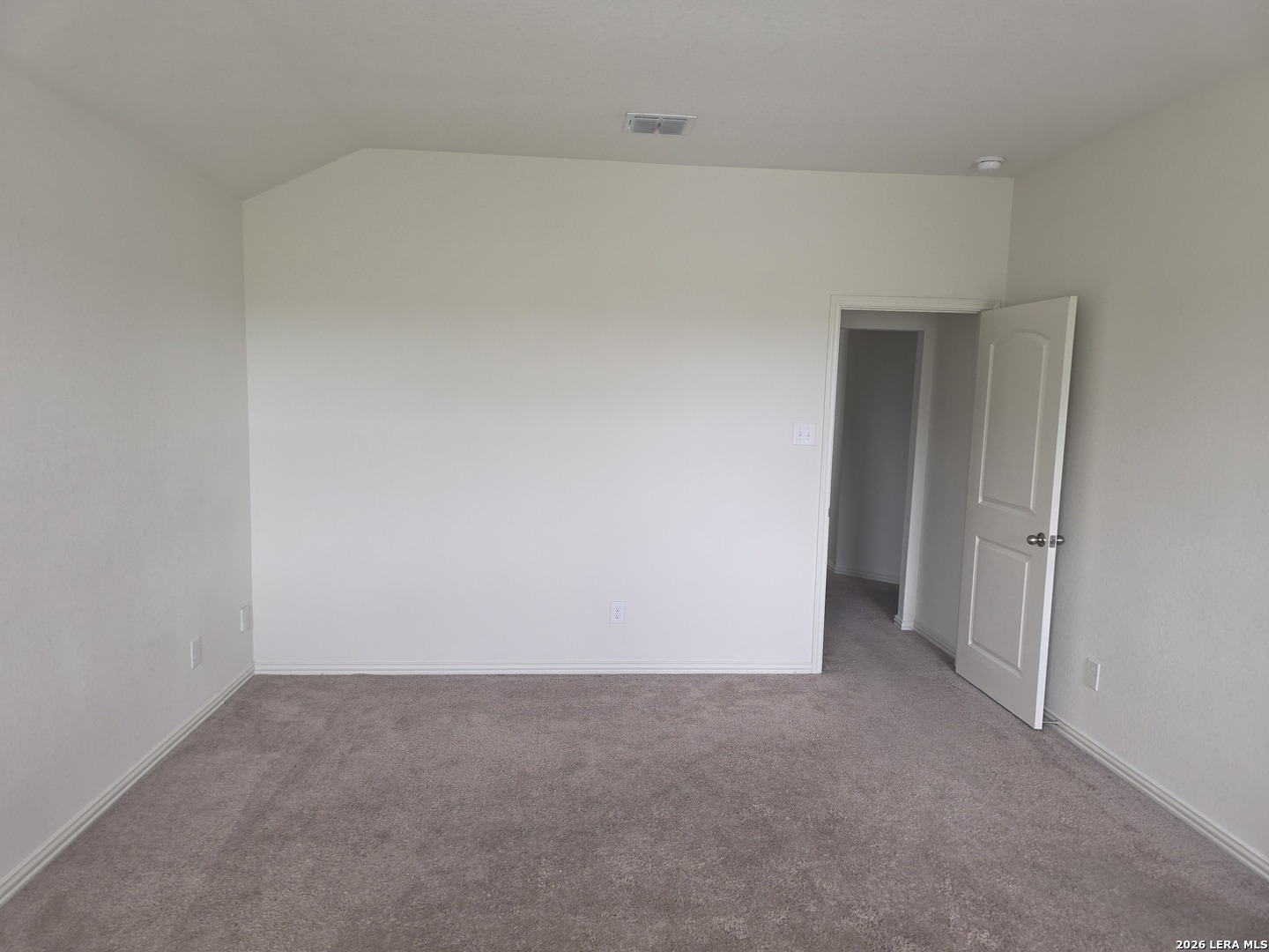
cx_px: 634
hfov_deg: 73.9
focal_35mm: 23
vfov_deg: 58.9
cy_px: 476
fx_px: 843
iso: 100
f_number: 1.7
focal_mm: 6.3
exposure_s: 1/40
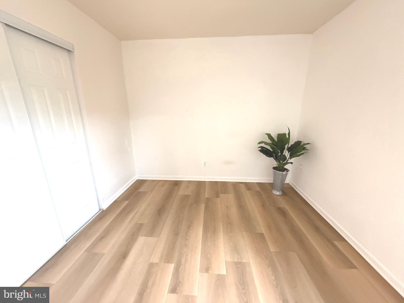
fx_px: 163
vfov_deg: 85.7
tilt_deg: -15.0
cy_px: 152
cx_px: 202
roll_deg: +0.5
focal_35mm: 14
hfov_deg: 102.1
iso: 800
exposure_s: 1/60
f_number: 2.2
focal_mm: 2.22
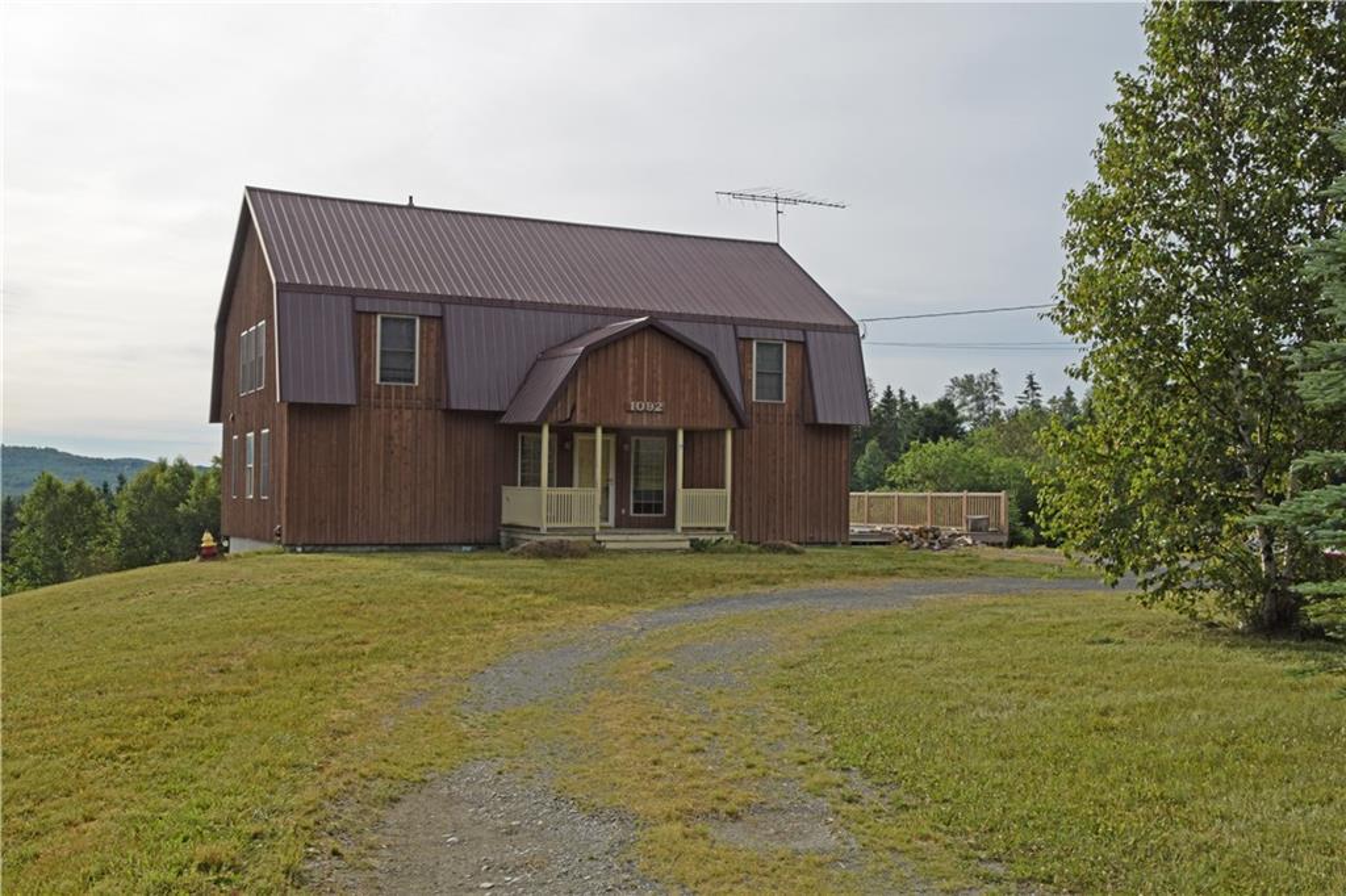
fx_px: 1345
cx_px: 673
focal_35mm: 36
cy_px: 448
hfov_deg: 53.1
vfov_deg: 36.8
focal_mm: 24
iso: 200
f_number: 16
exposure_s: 1/60
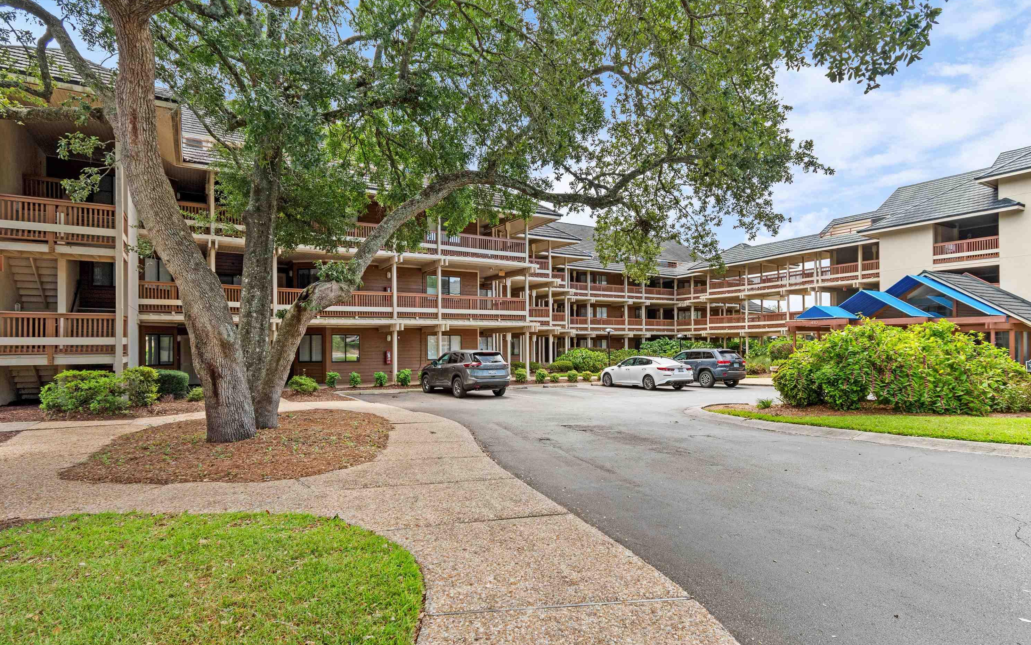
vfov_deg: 62.2
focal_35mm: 19
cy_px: 341
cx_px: 522
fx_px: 534
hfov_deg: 88.0
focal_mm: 12
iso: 100
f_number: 5.6
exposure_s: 1/125
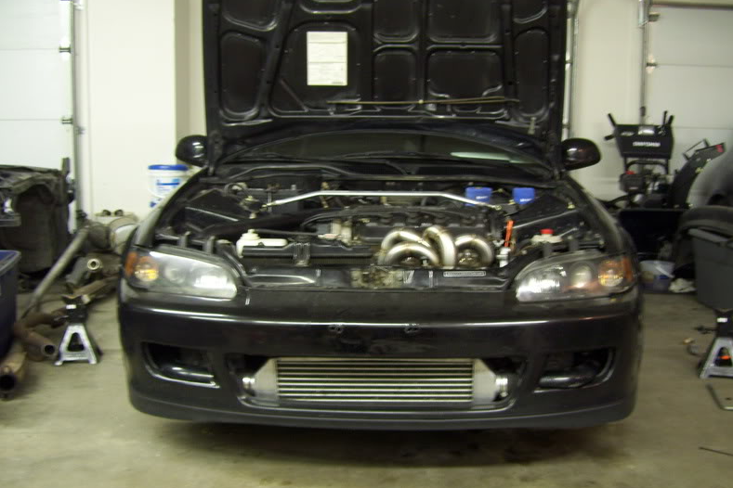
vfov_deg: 35.0
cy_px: 253
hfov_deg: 50.7
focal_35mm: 38
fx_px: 774
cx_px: 371
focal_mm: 6
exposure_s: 1/8
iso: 160
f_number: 2.7
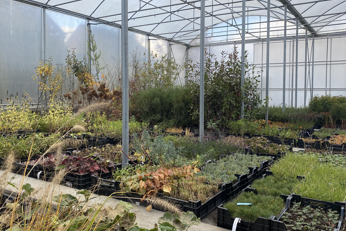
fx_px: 298
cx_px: 184
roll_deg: -2.0
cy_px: 103
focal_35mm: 31
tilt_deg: -3.1
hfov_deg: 60.2
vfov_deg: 42.3
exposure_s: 1/497
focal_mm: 4.25
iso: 32
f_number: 1.8
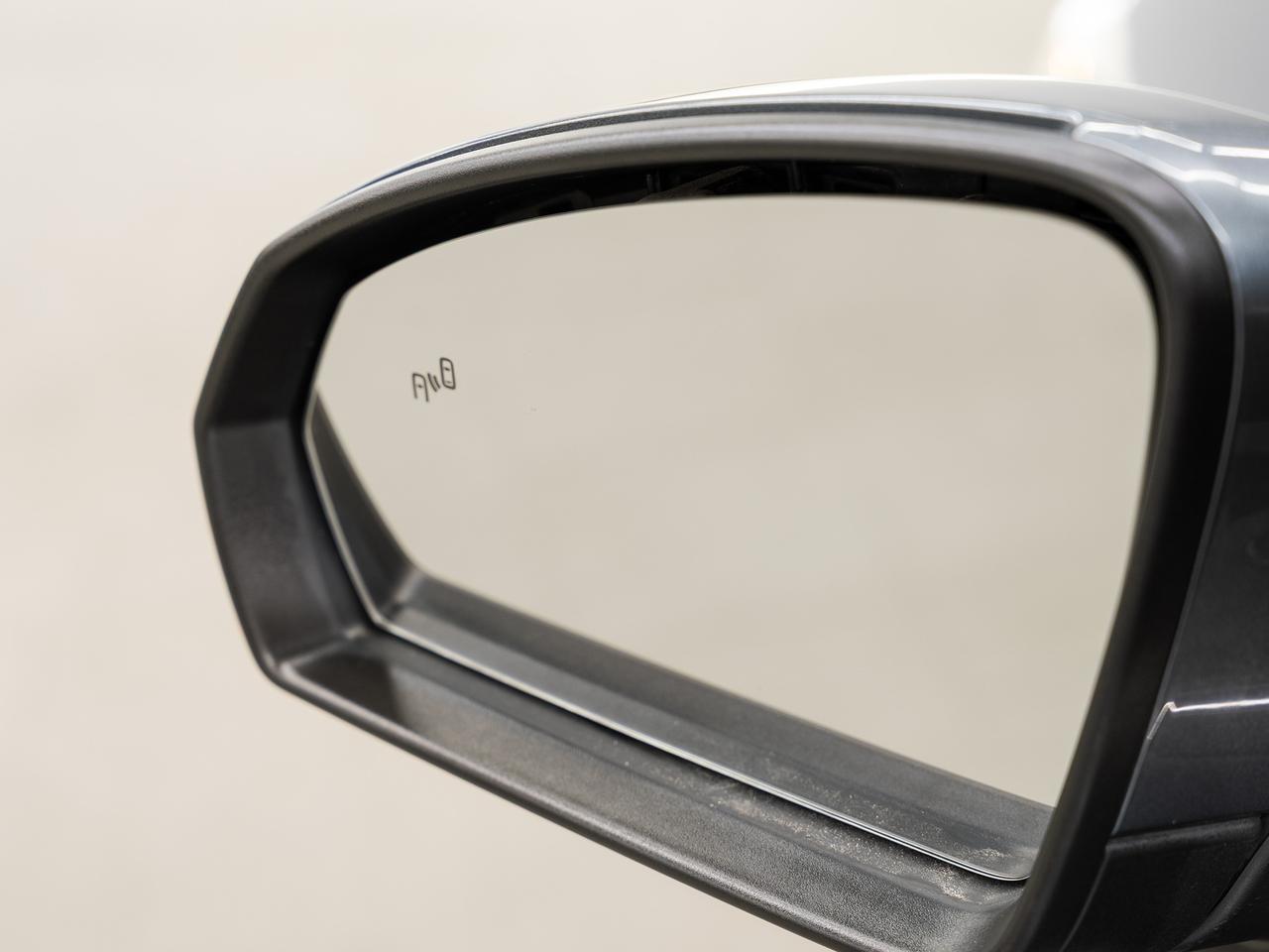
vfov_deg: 19.5
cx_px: 634
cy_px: 476
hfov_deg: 25.8
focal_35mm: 76
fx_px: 2776
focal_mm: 70
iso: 100
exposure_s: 1/2.5
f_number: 5.6
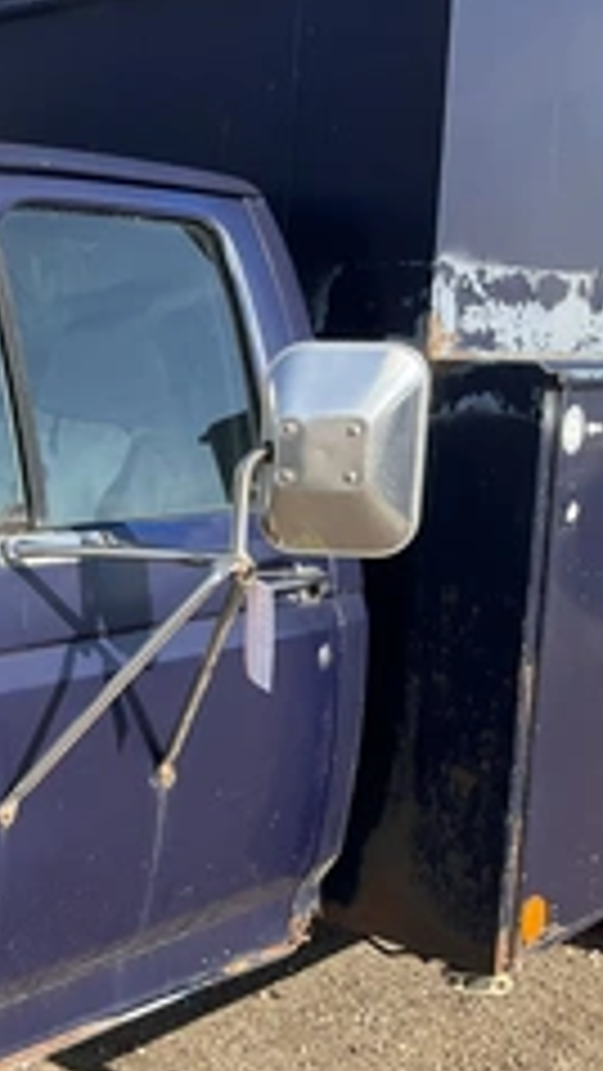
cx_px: -189
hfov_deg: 20.6
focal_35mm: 53
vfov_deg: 39.2
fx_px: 1505
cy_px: 549
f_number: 1.8
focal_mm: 3
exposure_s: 1/855
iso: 25
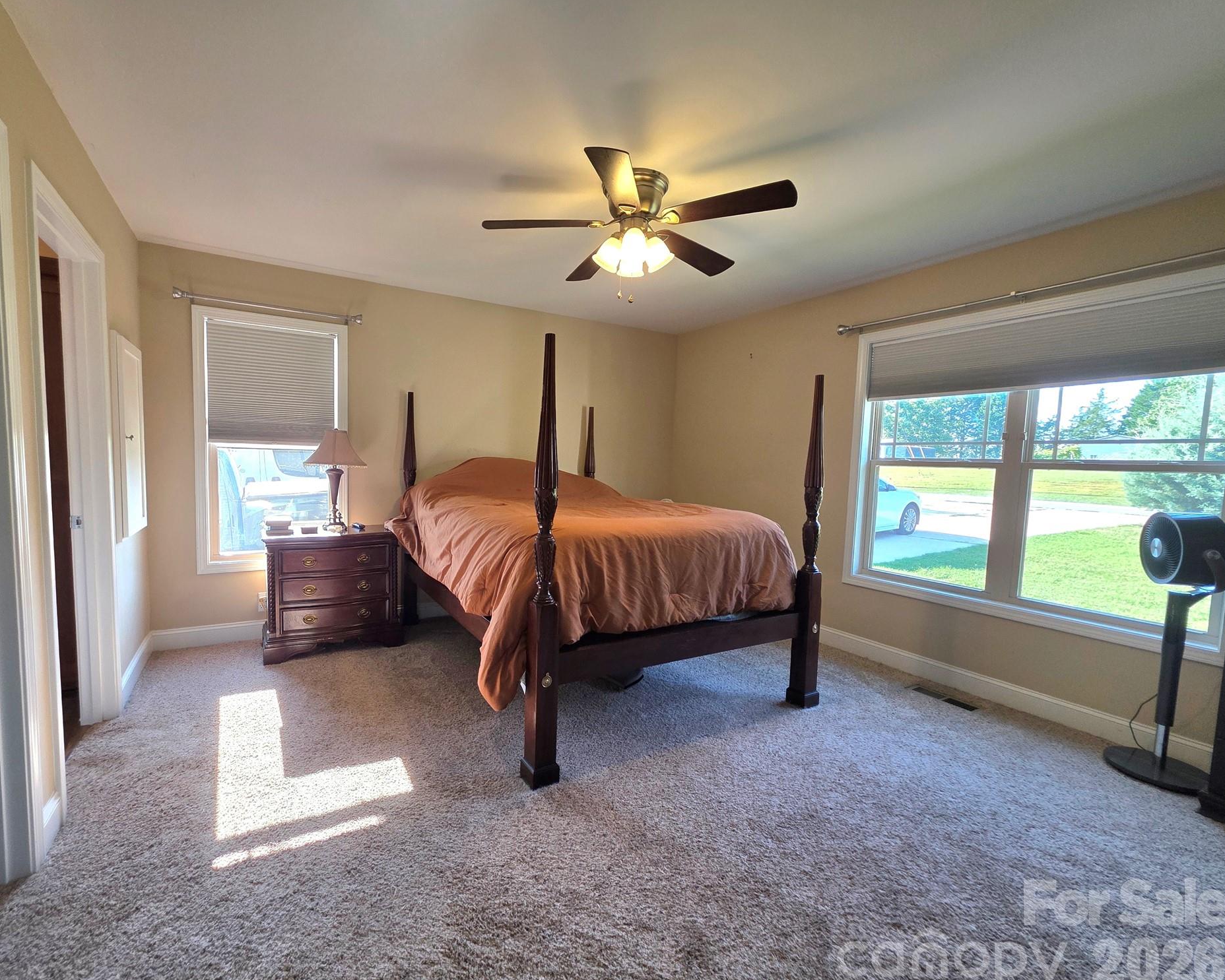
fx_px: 508
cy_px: 502
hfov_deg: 100.4
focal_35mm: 14
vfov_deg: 88.0
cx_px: 558
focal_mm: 2.2
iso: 100
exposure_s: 1/120
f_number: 1.9
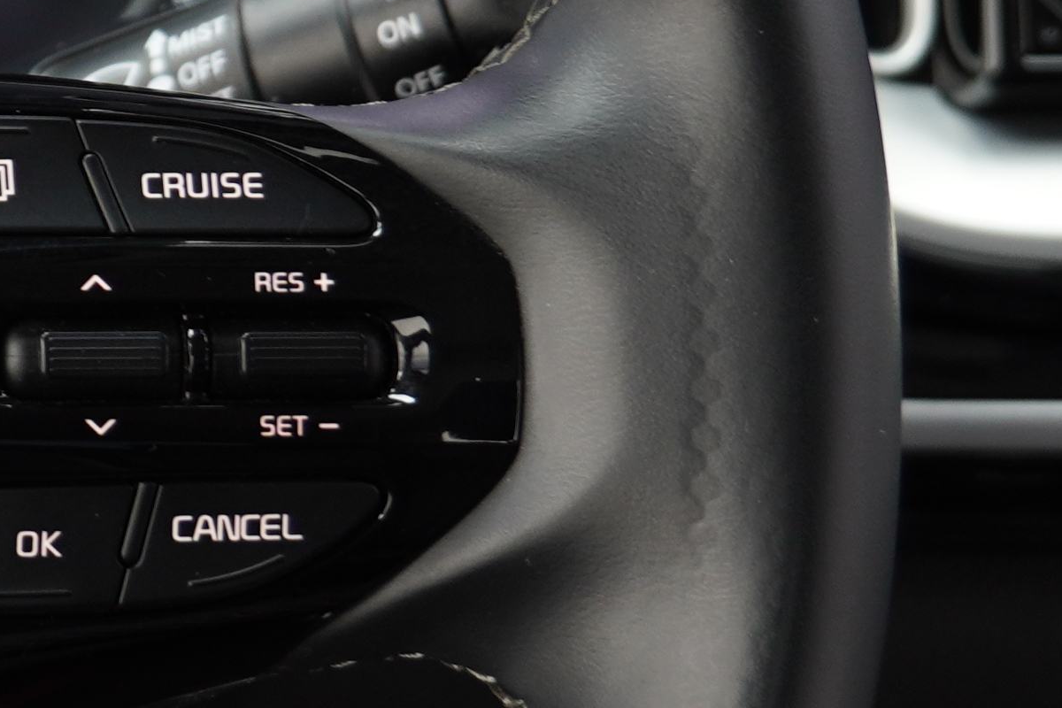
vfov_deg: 6.5
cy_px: 411
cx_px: -847
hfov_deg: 9.3
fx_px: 6195
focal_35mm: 210
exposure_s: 1/25
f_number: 2.8
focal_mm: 28
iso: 160
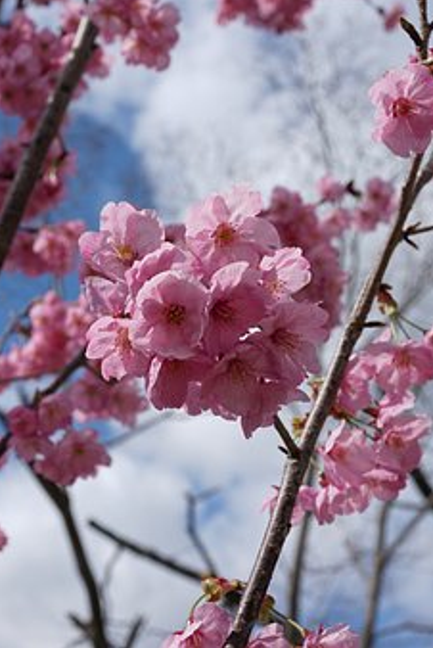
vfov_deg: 37.5
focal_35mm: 53
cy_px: 322
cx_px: 232
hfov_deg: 25.6
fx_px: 954
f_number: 8
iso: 64
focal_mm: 35
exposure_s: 1/250
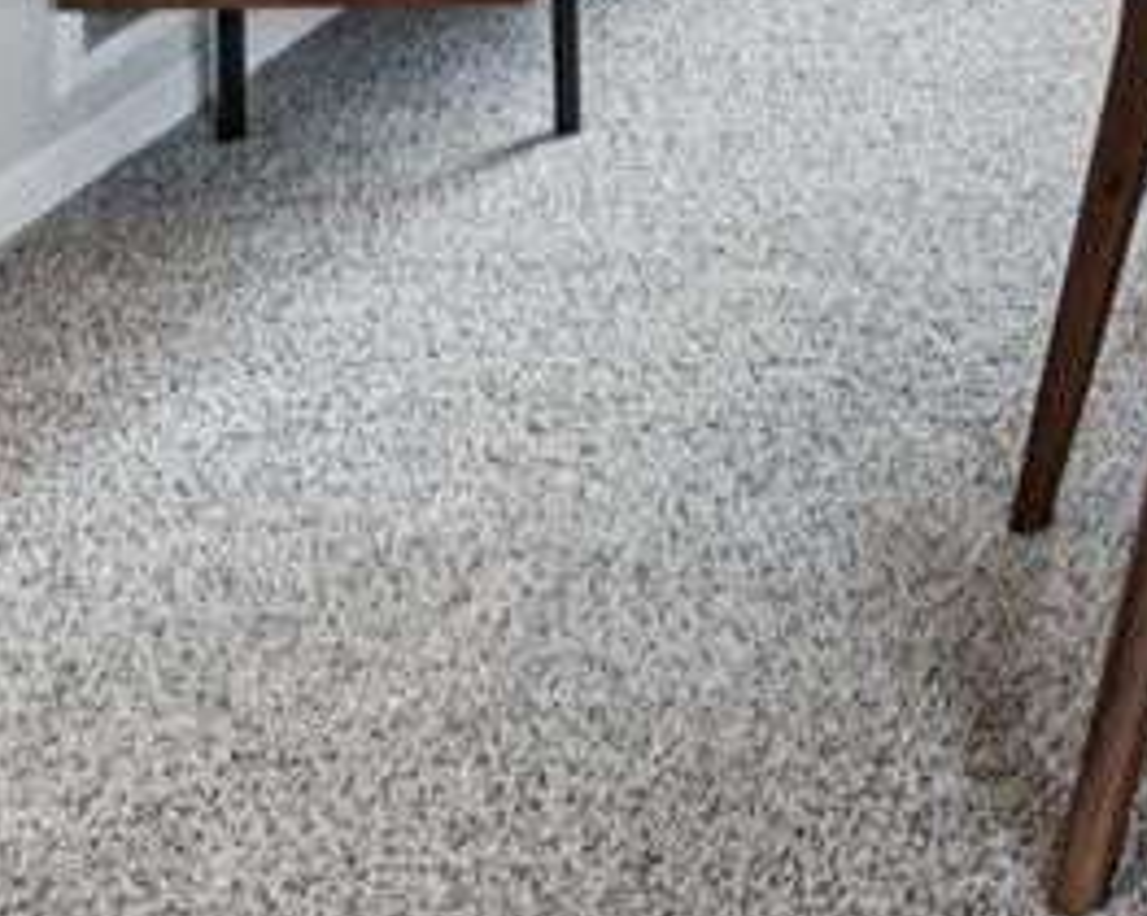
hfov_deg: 19.8
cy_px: -1016
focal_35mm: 80
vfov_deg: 14.9
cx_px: 1836
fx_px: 2714
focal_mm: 14
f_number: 8
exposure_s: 1/15
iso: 100
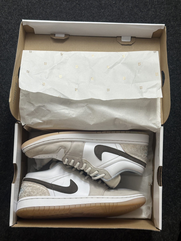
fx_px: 335
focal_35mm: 48
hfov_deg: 30.3
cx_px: 90
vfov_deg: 39.7
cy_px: 120
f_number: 1.78
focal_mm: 6.86
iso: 125
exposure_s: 1/50
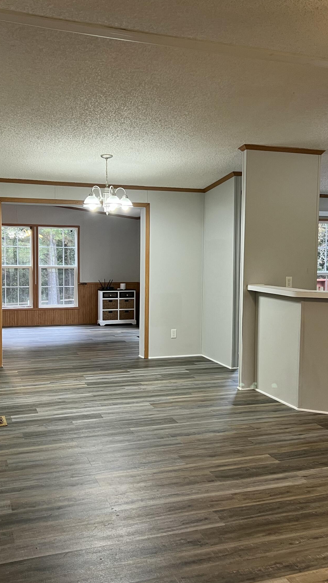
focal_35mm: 38
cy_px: 291
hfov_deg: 31.2
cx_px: 180
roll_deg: -0.3
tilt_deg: -4.5
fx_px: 587
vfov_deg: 52.8
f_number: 1.5
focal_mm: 5.7
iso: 100
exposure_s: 1/60
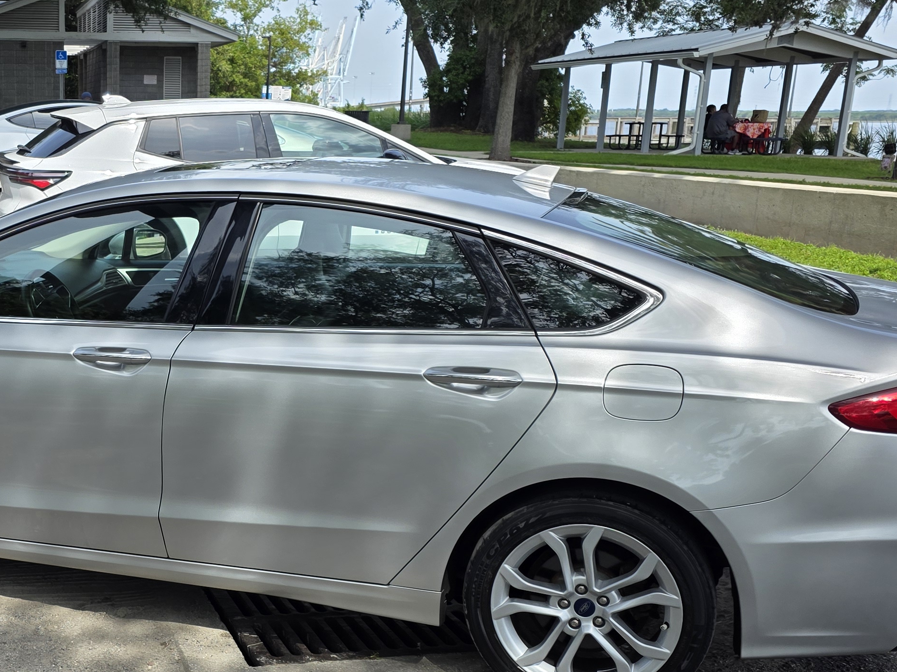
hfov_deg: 37.1
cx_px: 143
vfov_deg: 29.3
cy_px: 493
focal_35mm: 49
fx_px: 1270
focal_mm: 6.3
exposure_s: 1/2820
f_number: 1.7
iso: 80
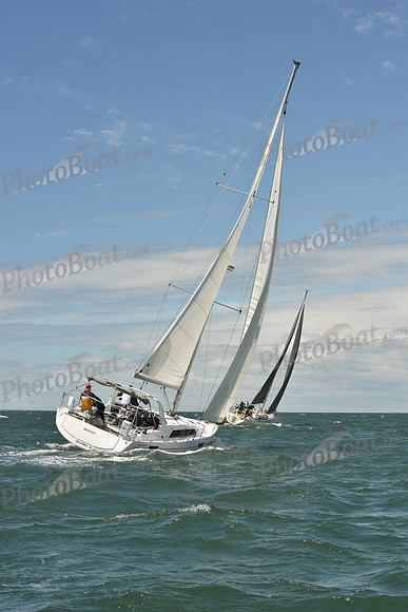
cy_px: 306
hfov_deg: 19.5
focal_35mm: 70
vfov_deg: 28.8
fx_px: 1189
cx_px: 204
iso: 320
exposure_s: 1/800
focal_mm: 70
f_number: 13
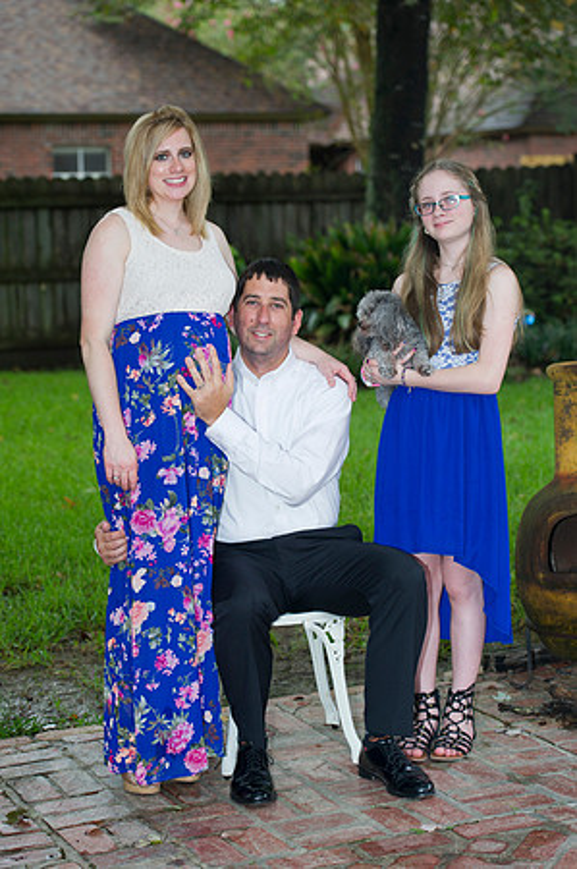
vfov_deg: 26.0
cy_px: 434
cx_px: 288
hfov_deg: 17.5
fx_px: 1879
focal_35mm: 78
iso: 640
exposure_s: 1/200
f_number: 3.5
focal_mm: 78
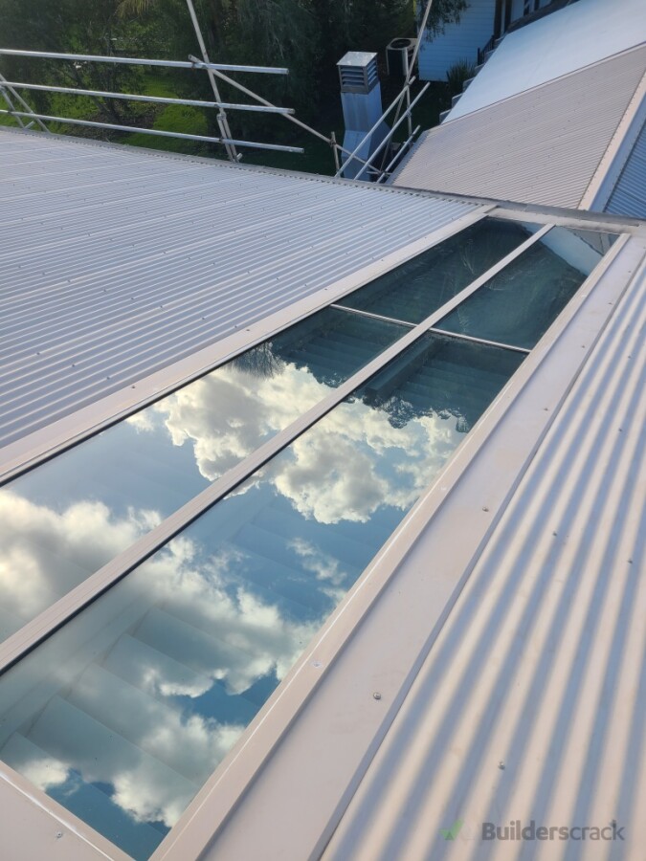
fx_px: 647
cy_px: 430
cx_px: 323
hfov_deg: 53.1
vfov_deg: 67.3
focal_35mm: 26
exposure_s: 1/790
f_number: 1.8
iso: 40
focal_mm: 5.4
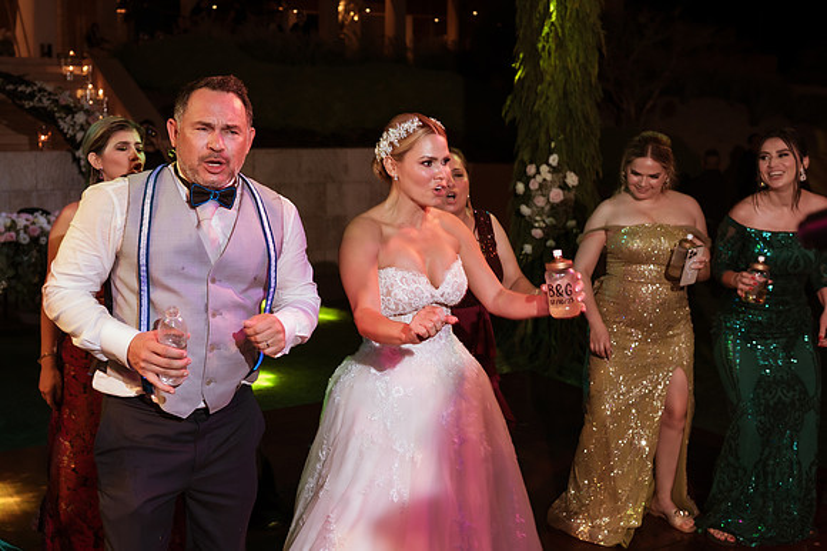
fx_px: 944
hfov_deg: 47.1
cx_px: 341
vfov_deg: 32.4
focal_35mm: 41
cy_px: 227
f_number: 4
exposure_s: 1/100
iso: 1600
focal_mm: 35
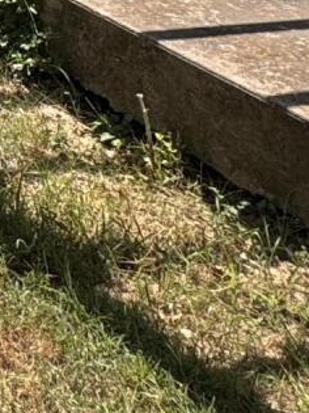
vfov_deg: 17.0
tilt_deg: -0.5
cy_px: -384
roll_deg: +0.3
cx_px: -488
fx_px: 1060
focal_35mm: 89
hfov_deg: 12.2
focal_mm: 2.22
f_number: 2.2
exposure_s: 1/944
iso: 40
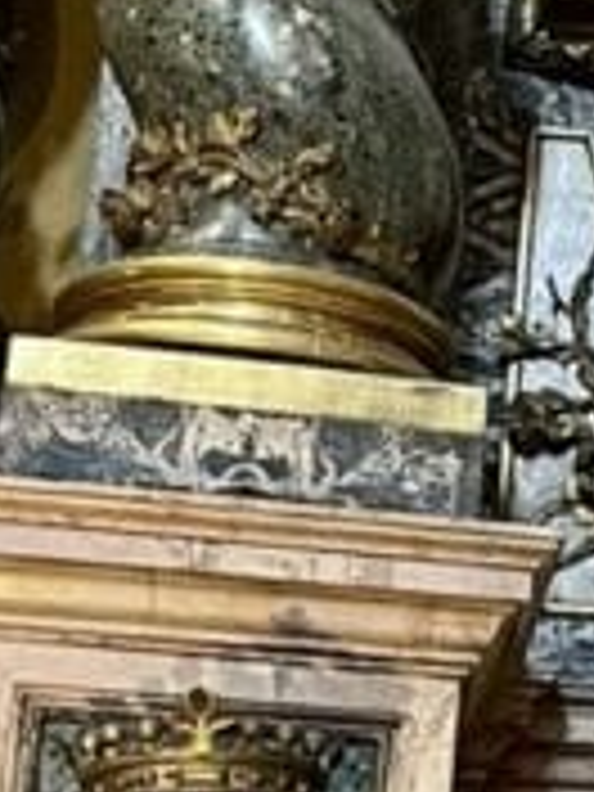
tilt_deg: +16.3
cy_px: 585
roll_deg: +0.8
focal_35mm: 151
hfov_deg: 8.8
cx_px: 1494
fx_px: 3455
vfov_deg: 13.0
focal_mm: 5.1
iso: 500
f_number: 1.6
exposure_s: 1/50
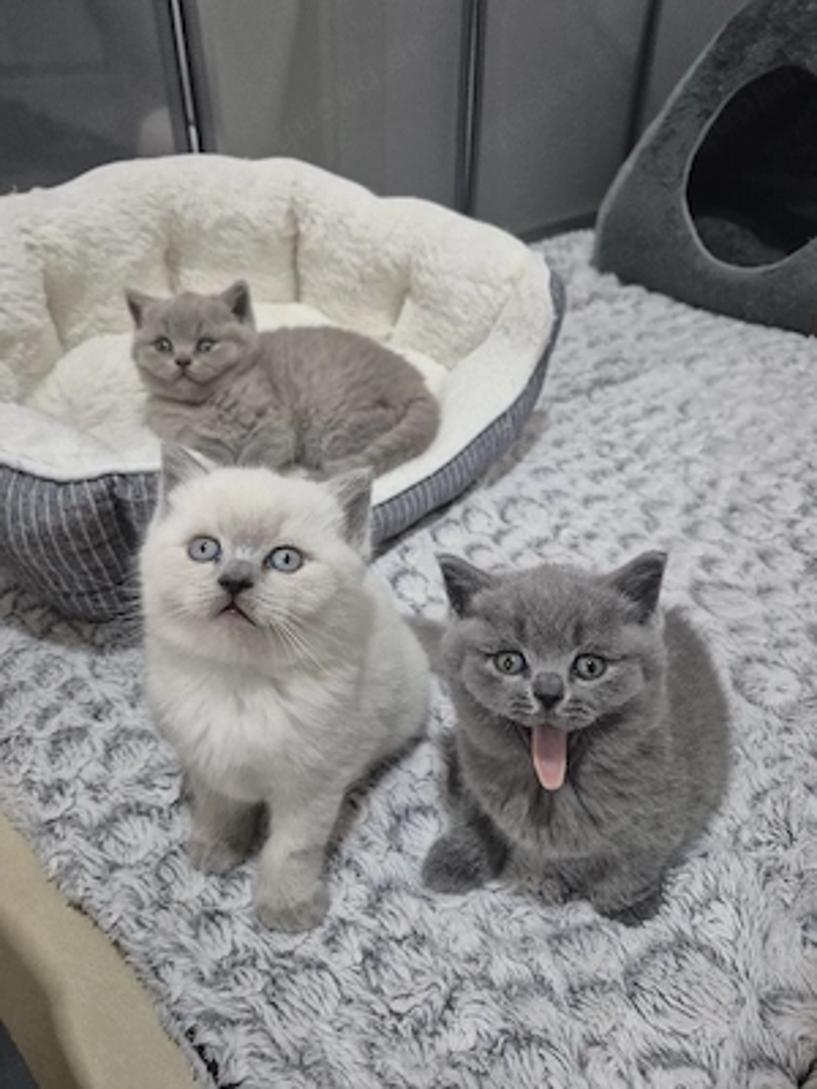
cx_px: 408
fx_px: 724
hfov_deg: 58.9
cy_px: 544
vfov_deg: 73.9
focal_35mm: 23
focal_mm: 5.4
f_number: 1.8
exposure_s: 1/100
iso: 800
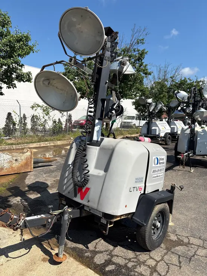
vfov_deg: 67.3
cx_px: 104
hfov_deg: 53.1
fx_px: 207
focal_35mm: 26
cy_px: 138
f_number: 1.6
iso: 50
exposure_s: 1/4065
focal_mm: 5.96
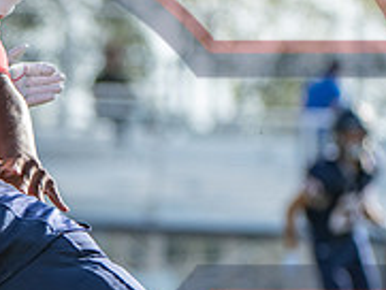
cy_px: 171
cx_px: -177
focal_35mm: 718
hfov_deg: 2.8
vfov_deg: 2.1
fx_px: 8012
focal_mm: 200
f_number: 4
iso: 200
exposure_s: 1/1000
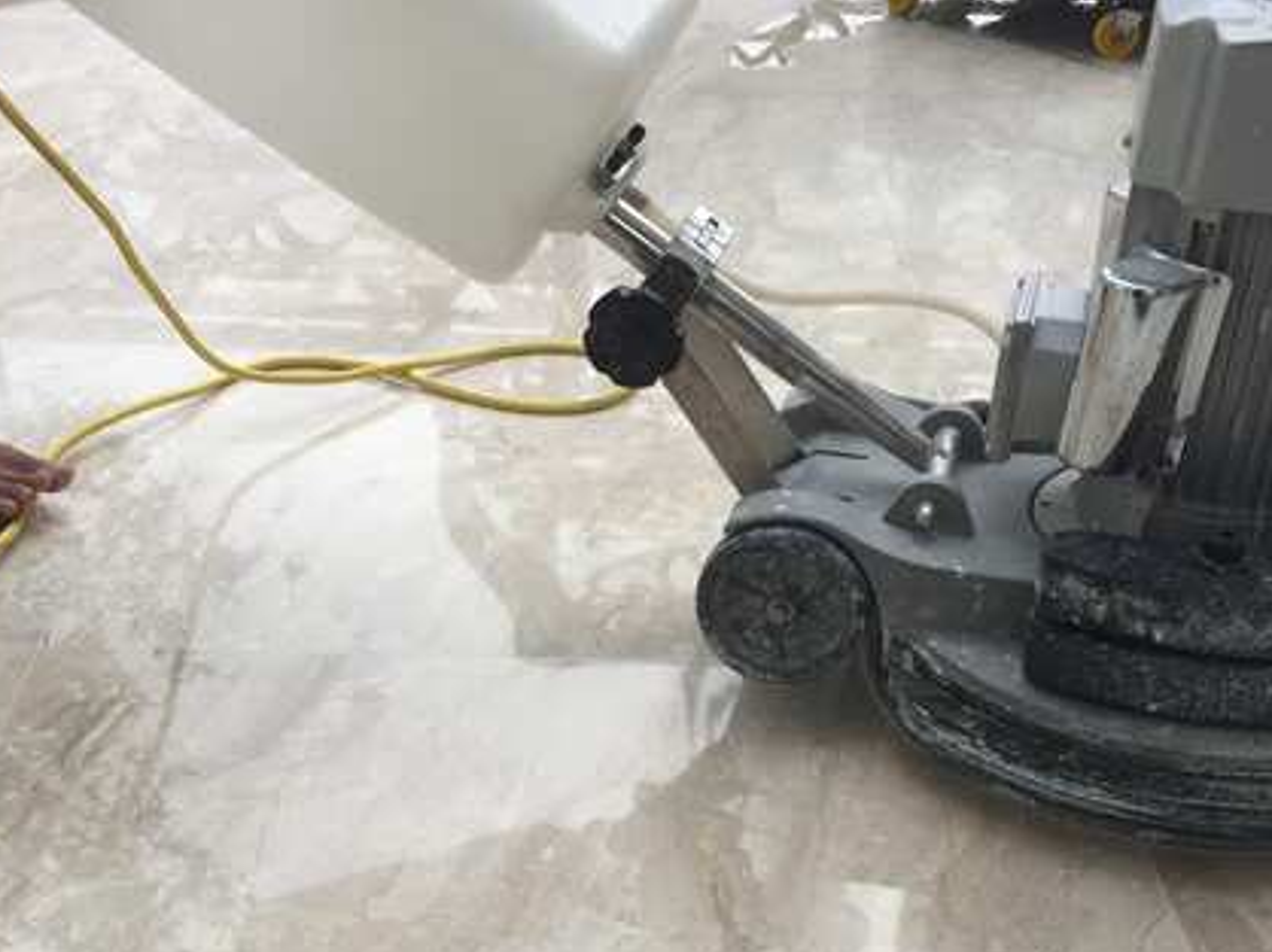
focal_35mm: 50
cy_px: 818
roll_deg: -3.9
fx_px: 1836
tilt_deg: -37.2
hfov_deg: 38.1
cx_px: 523
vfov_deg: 28.2
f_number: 2.2
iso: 50
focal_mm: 4.15
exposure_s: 1/100
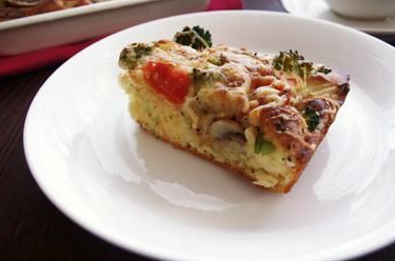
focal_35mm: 32
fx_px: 350
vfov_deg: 40.9
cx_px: 205
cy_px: 138
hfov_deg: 58.8
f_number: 6.3
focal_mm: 20
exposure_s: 1/30
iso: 800
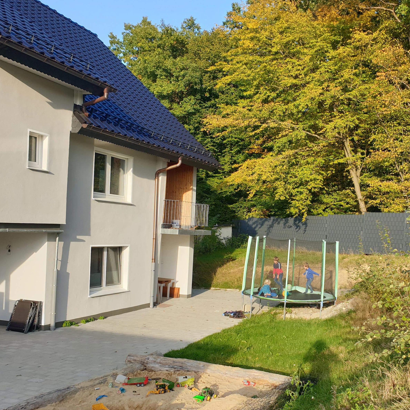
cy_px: 244
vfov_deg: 44.7
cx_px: 281
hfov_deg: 44.1
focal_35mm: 37
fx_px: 496
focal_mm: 4.3
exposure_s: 1/377
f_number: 2.4
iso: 50
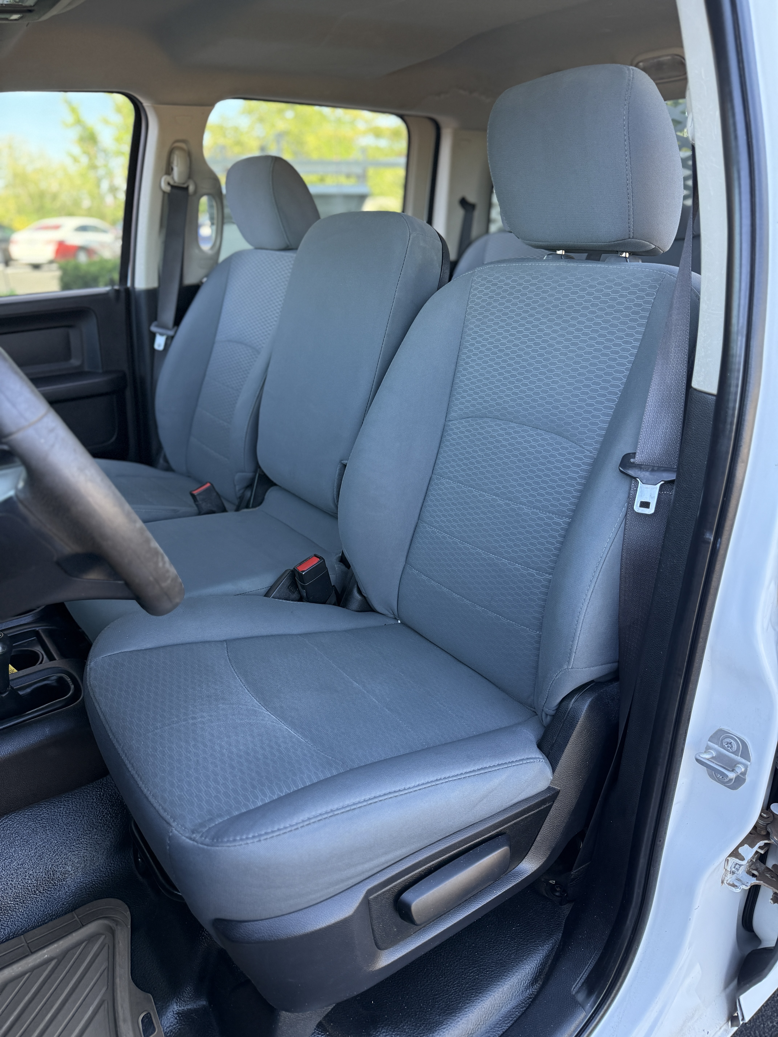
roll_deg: +0.5
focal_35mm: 24
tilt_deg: -22.1
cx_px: 389
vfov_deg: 71.6
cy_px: 518
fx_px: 719
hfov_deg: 56.8
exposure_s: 1/216
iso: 200
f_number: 1.78
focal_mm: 6.76
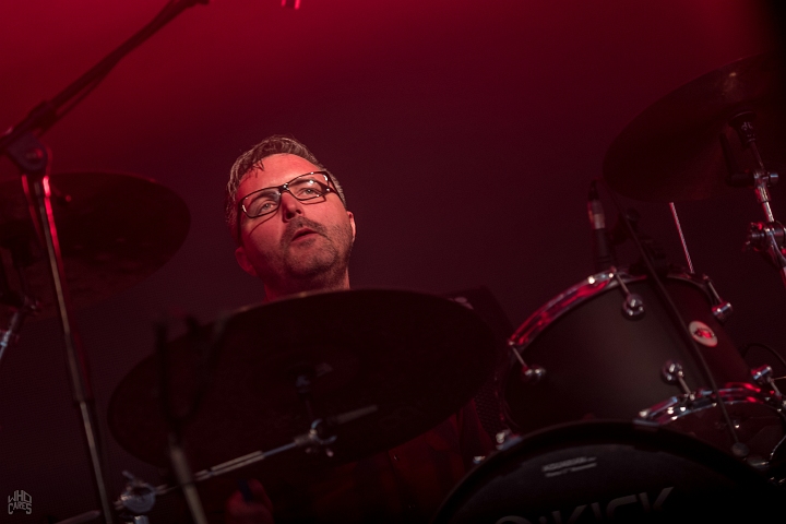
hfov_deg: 11.8
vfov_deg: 7.9
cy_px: 262
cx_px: 393
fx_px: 3799
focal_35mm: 174
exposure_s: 1/100
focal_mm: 116
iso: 400
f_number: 2.8
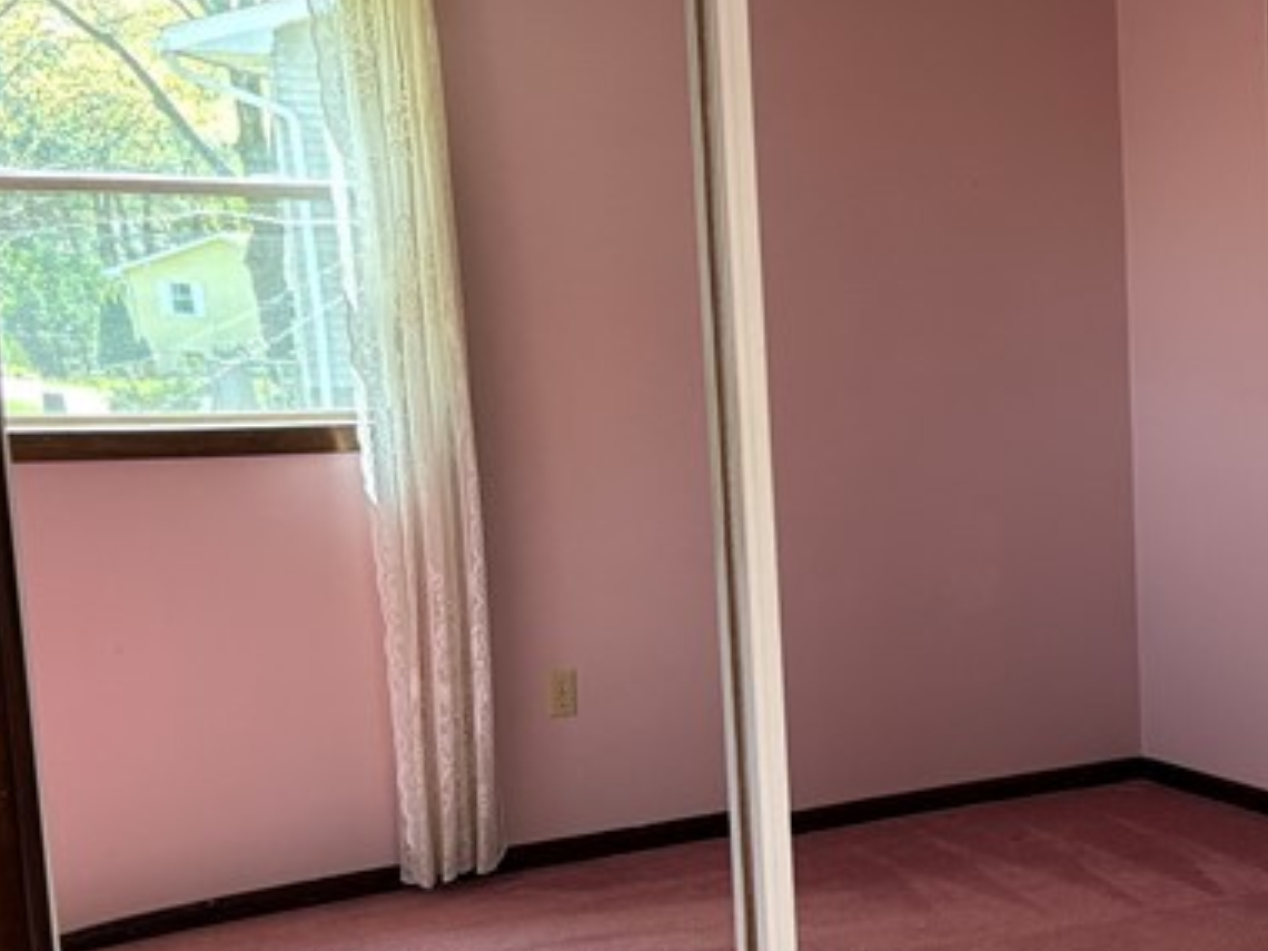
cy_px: 627
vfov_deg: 20.9
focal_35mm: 70
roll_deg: +0.4
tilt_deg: -9.1
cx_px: 1538
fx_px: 2564
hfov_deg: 24.9
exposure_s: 1/86
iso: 125
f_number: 1.6
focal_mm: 5.96
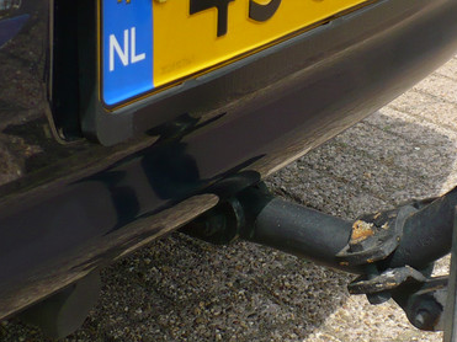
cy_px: 177
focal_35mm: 88
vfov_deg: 16.8
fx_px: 1161
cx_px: 334
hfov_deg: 22.1
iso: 100
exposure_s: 1/640
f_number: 2.8
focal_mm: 6.1
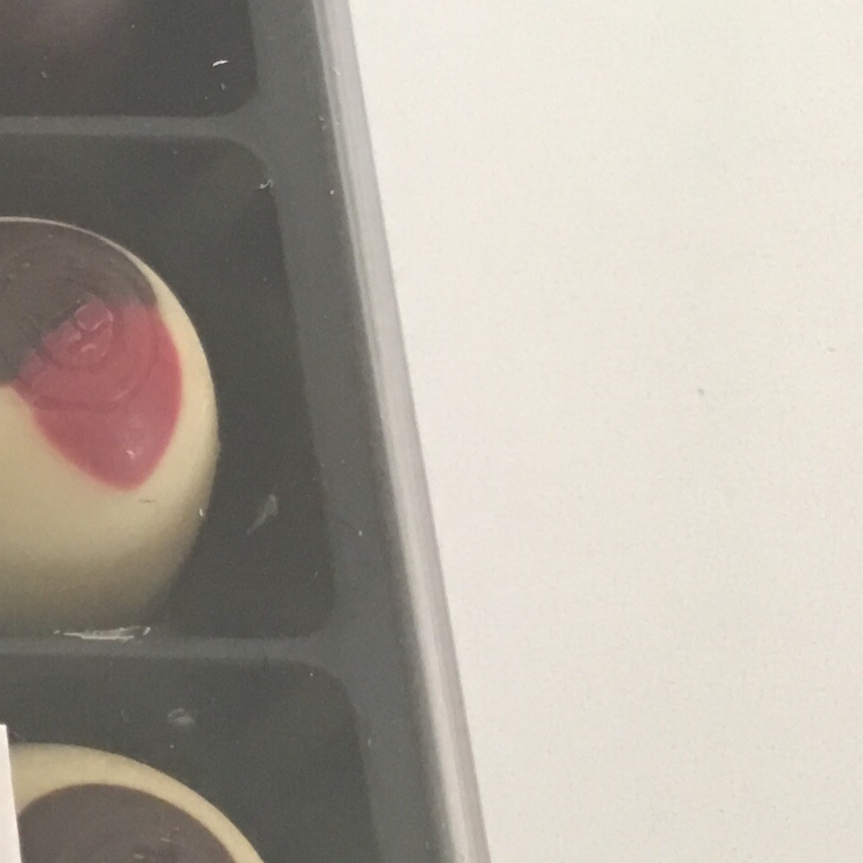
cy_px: 222
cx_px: -909
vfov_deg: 15.9
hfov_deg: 13.5
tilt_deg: -65.2
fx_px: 3074
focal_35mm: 109
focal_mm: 4.15
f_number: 2.2
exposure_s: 1/10
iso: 80
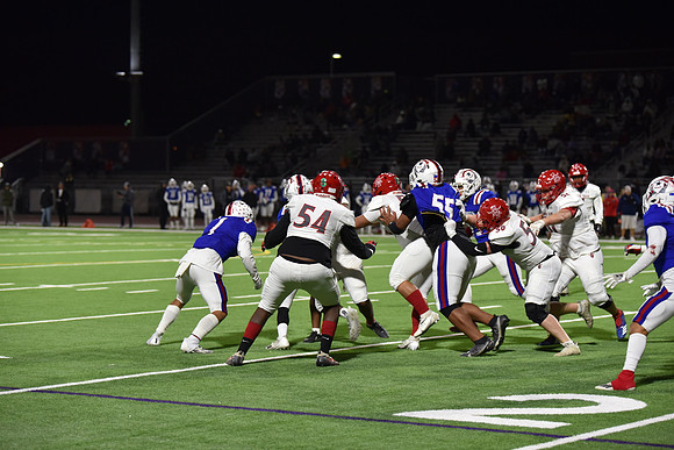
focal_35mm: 100
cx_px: 337
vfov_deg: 13.7
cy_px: 225
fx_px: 1873
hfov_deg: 20.4
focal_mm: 100
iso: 2000
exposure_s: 1/500
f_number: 2.8
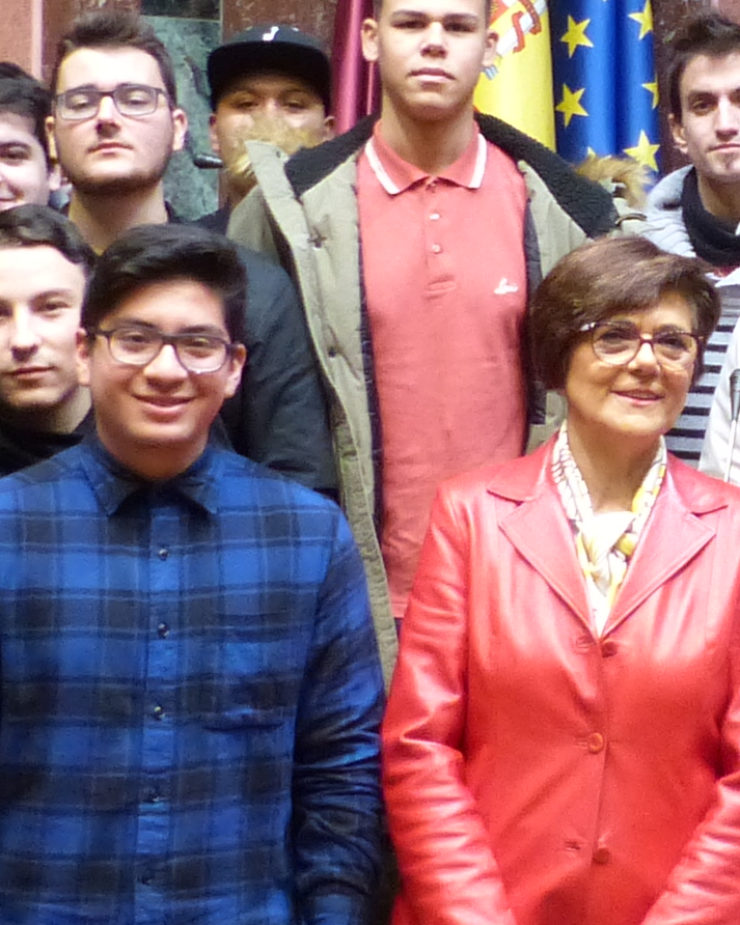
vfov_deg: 15.1
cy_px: 230
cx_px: 856
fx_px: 3479
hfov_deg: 11.9
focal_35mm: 127
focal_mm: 5.3
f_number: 2.8
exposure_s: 1/15
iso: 400
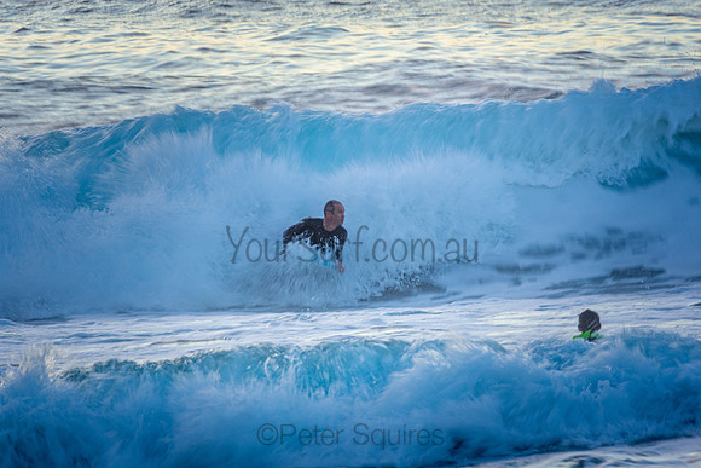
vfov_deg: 1.8
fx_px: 14607
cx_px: 350
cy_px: 234
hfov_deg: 2.7
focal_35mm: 750
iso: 100
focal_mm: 500
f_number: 13
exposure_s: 1/25
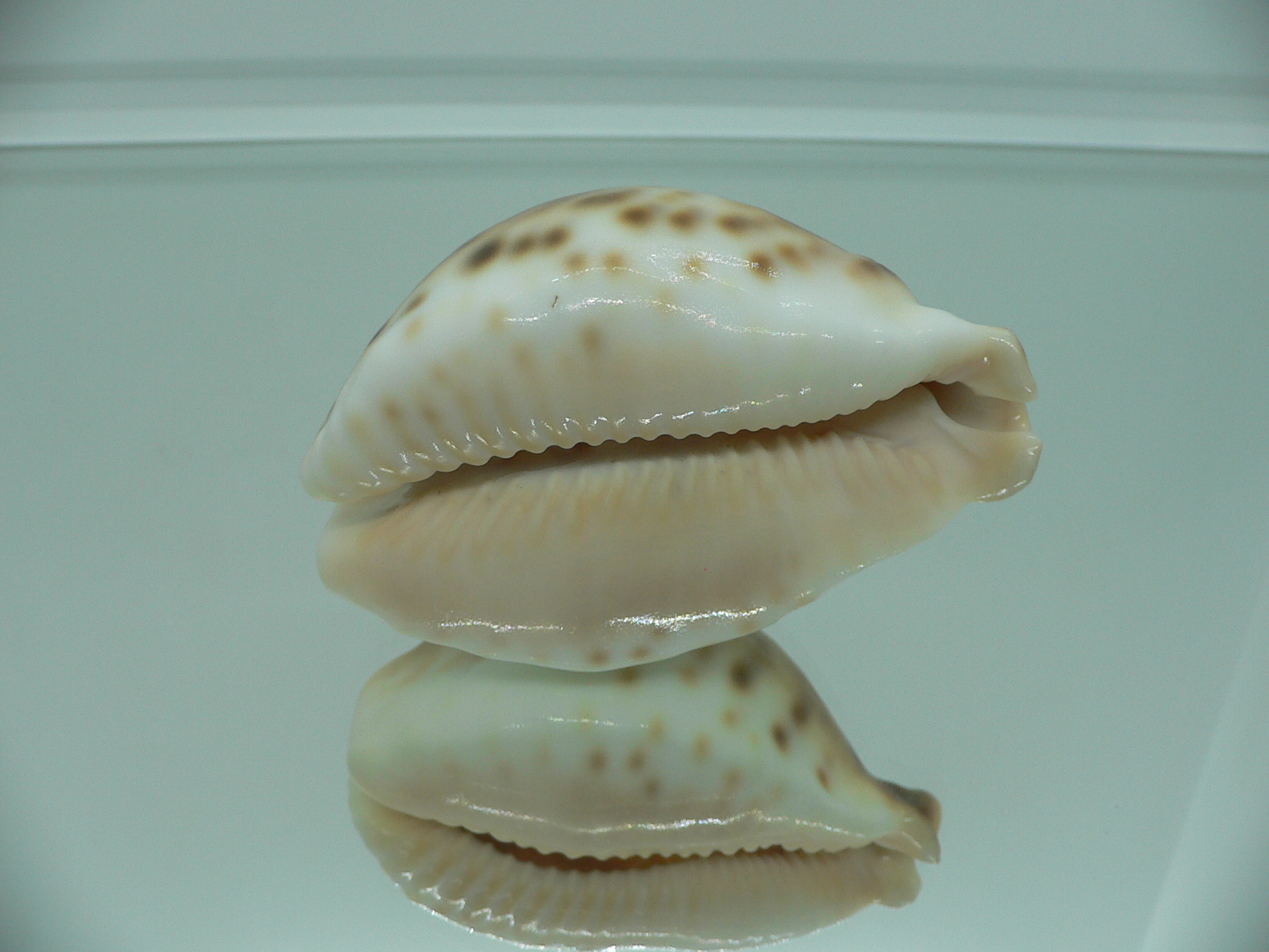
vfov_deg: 40.7
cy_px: 476
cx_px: 634
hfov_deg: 52.6
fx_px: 1283
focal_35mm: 35
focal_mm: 4.6
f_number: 2.8
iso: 80
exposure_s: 1/60
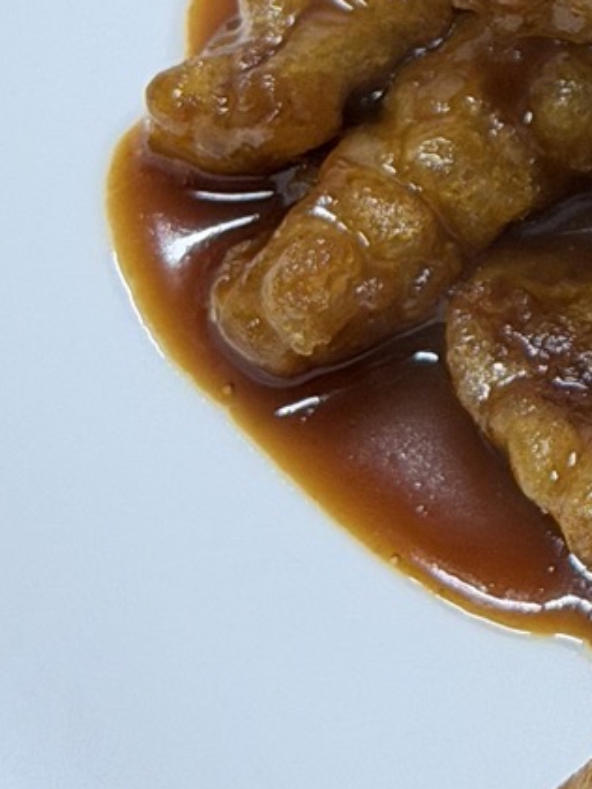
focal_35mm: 228
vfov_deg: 8.5
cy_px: -427
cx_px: 1199
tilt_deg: -54.0
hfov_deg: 6.3
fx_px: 5196
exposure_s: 1/50
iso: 125
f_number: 1.78
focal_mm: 6.76
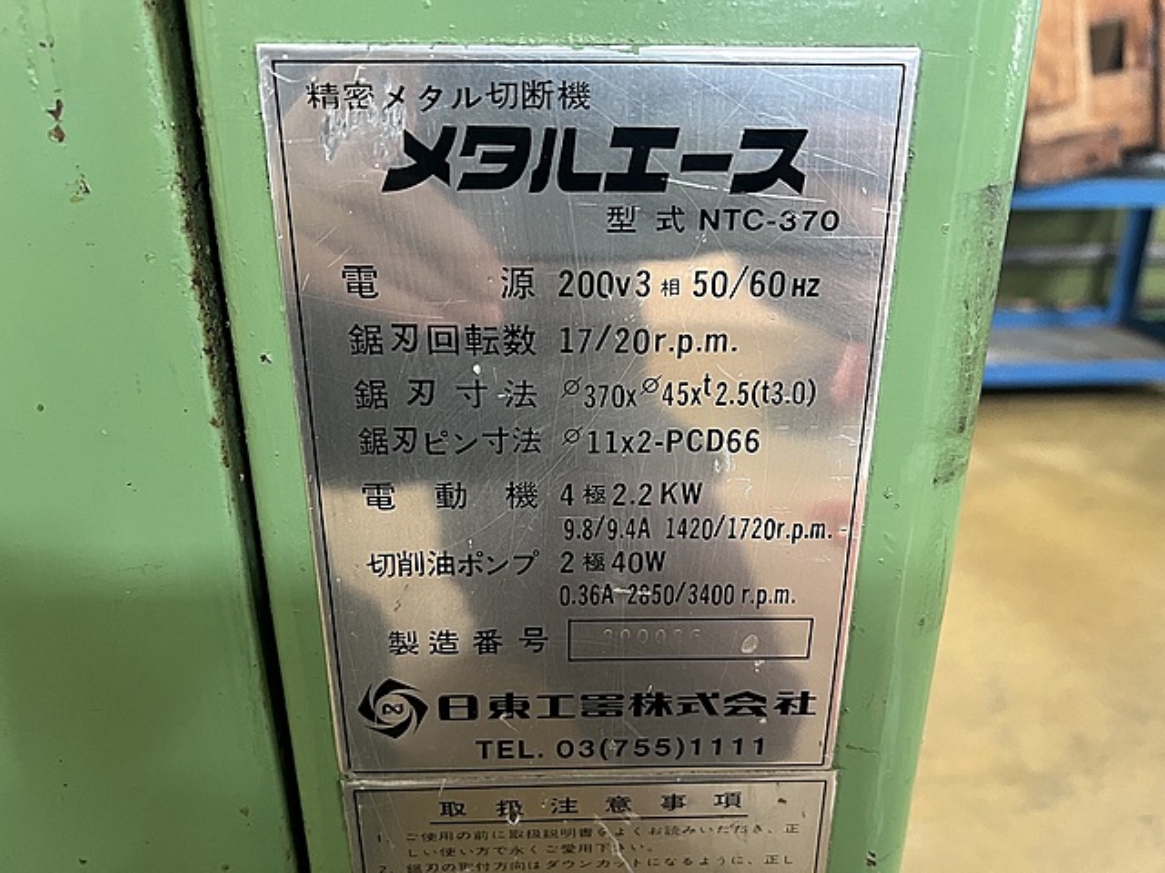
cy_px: 436
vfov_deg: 53.1
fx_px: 875
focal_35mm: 26
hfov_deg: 67.3
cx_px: 582
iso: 250
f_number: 1.5
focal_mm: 5.7
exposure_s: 1/60
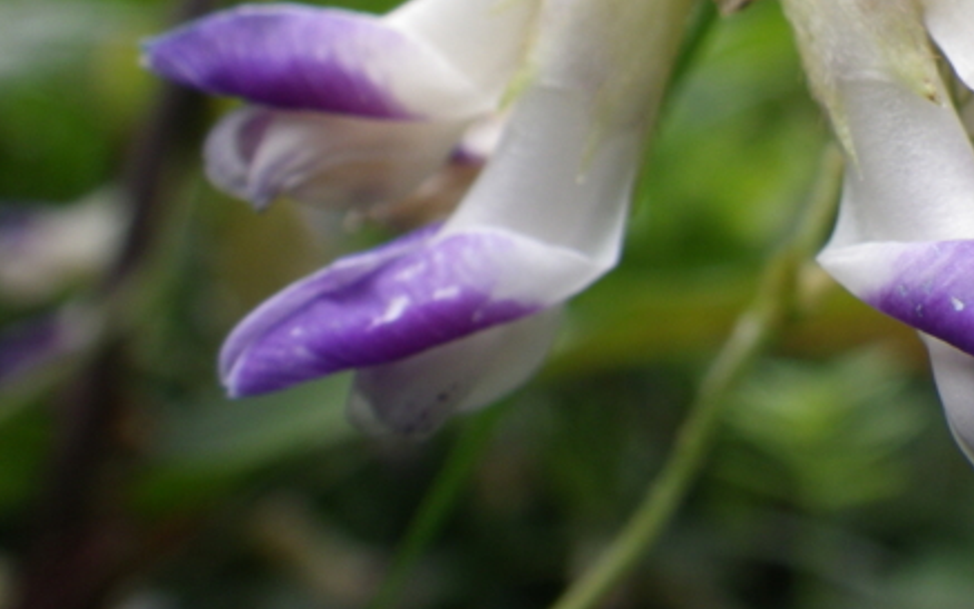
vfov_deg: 19.5
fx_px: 1752
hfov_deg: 30.2
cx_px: 802
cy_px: 127
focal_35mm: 66
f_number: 3.8
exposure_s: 1/100
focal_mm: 6.1
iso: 80
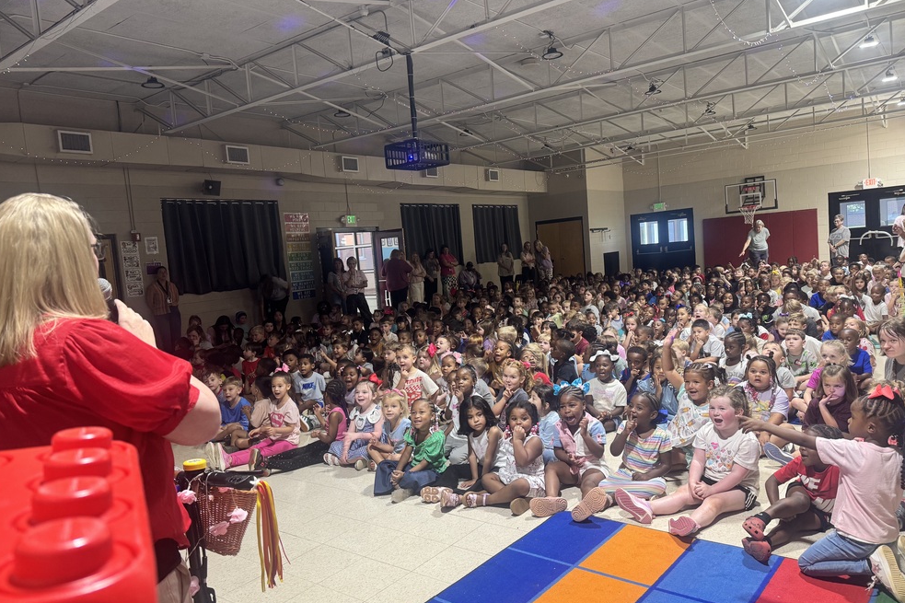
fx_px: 653
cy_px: 307
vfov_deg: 49.5
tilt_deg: -5.0
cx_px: 447
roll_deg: +5.1
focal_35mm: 26
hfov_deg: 69.4
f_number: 1.78
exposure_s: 1/60
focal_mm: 6.76
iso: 125
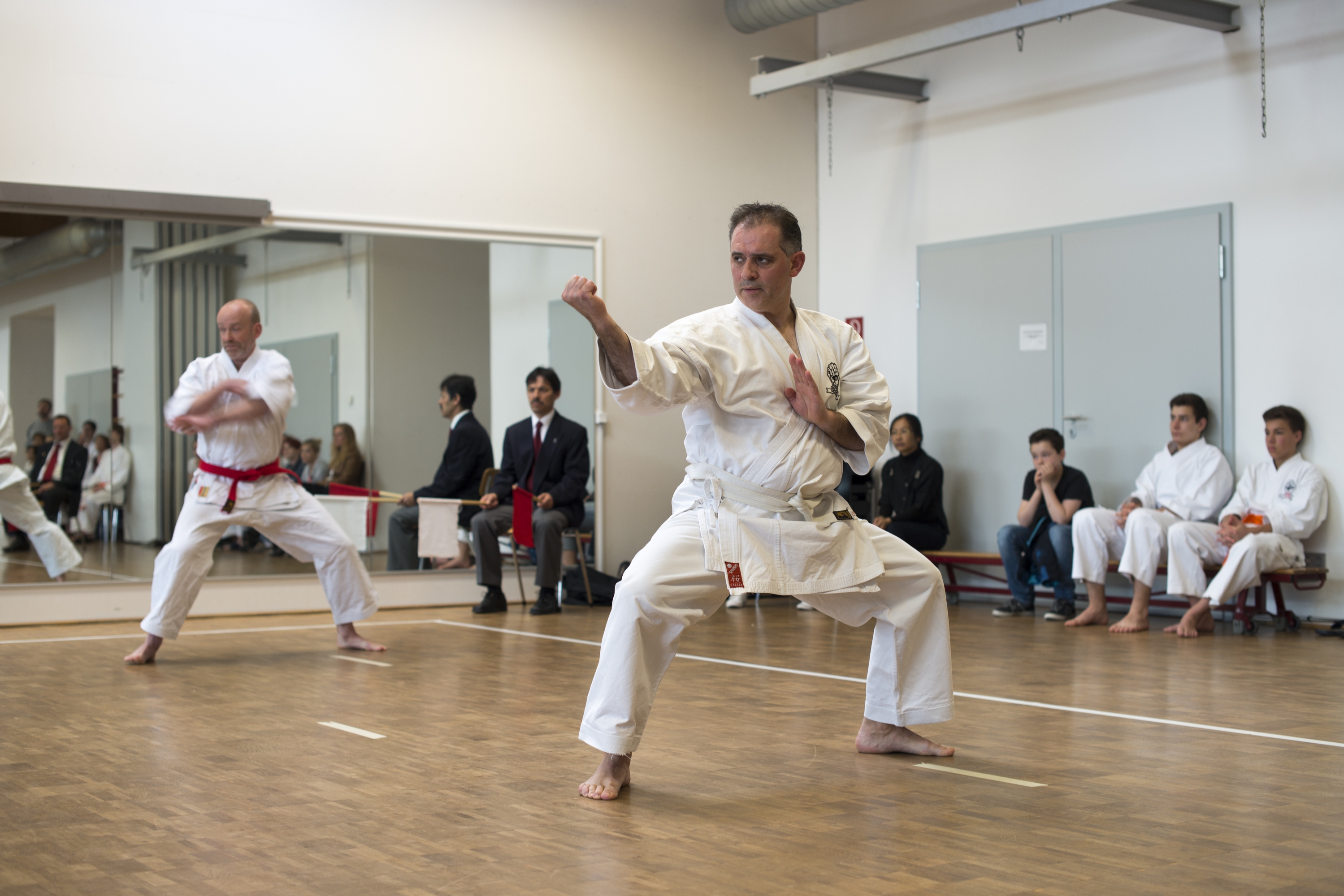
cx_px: 672
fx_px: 1867
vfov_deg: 27.0
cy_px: 448
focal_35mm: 50
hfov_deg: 39.6
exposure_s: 1/50
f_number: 3.5
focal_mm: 50
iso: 100
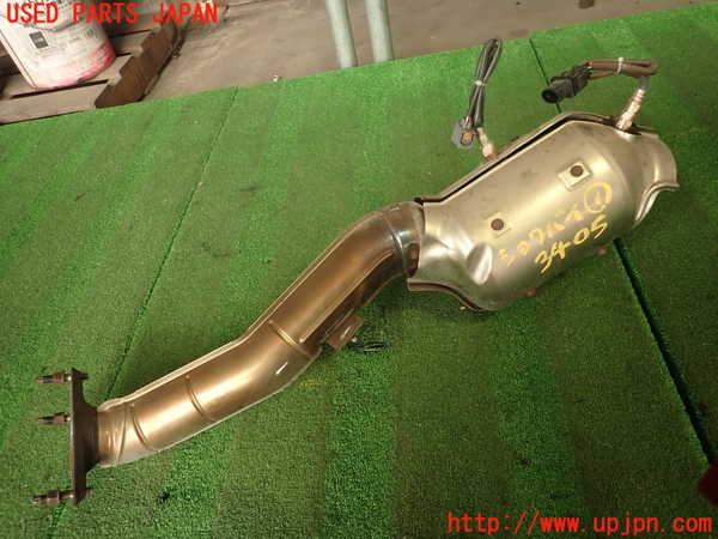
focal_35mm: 25
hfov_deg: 69.4
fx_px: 519
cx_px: 359
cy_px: 270
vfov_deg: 54.9
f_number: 2
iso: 200
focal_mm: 4.5
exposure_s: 1/50
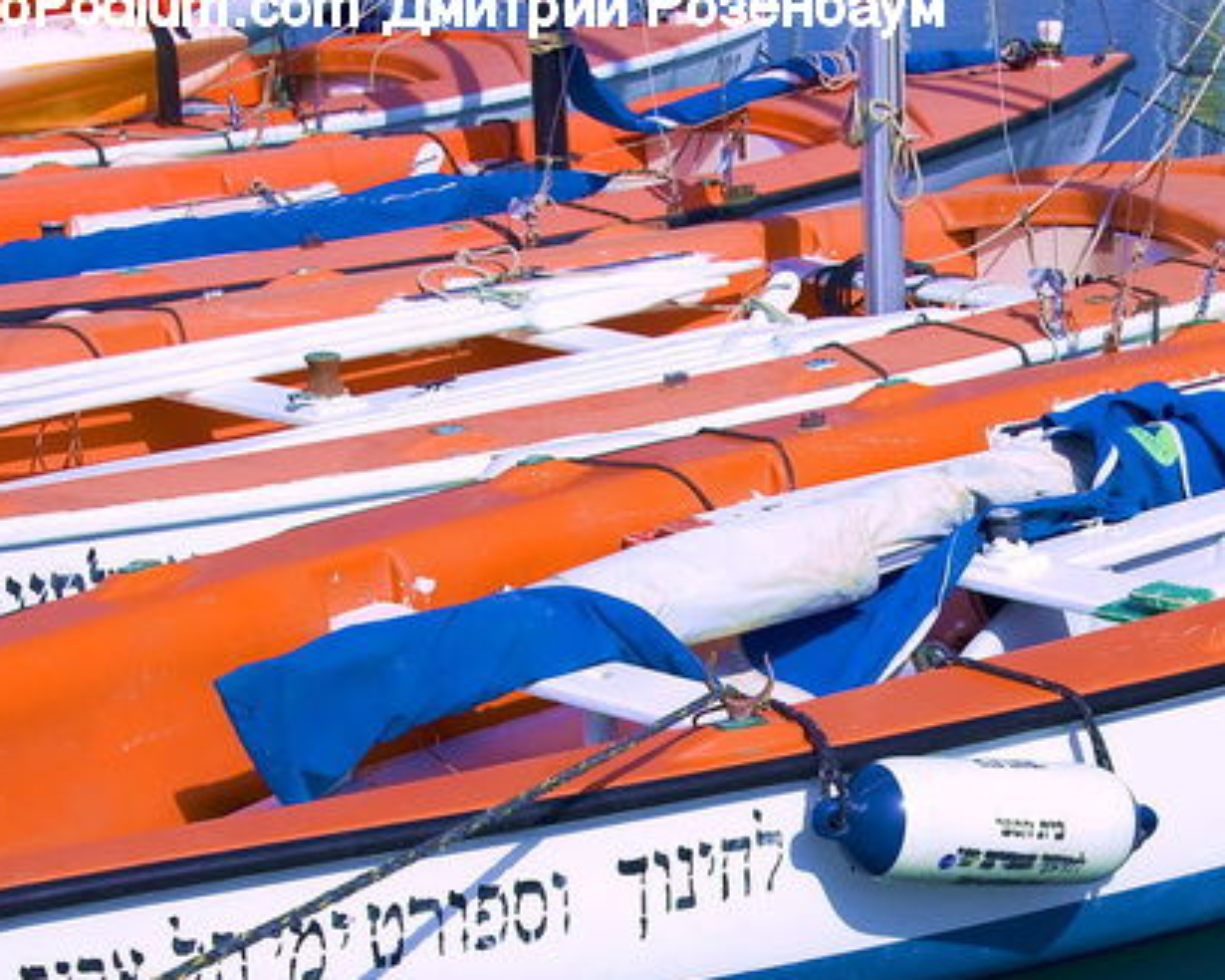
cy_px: 829
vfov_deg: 14.8
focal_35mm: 103
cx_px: 947
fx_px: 3734
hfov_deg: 18.5
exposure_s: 1/320
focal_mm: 50
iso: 250
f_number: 9
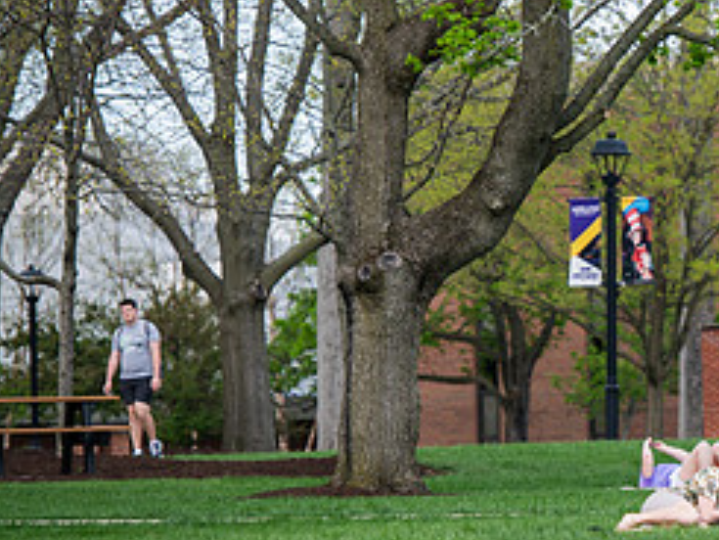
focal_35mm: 375
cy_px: 383
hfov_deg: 5.3
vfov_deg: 4.0
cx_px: 745
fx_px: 7793
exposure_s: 1/400
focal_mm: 165
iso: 125
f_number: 3.5
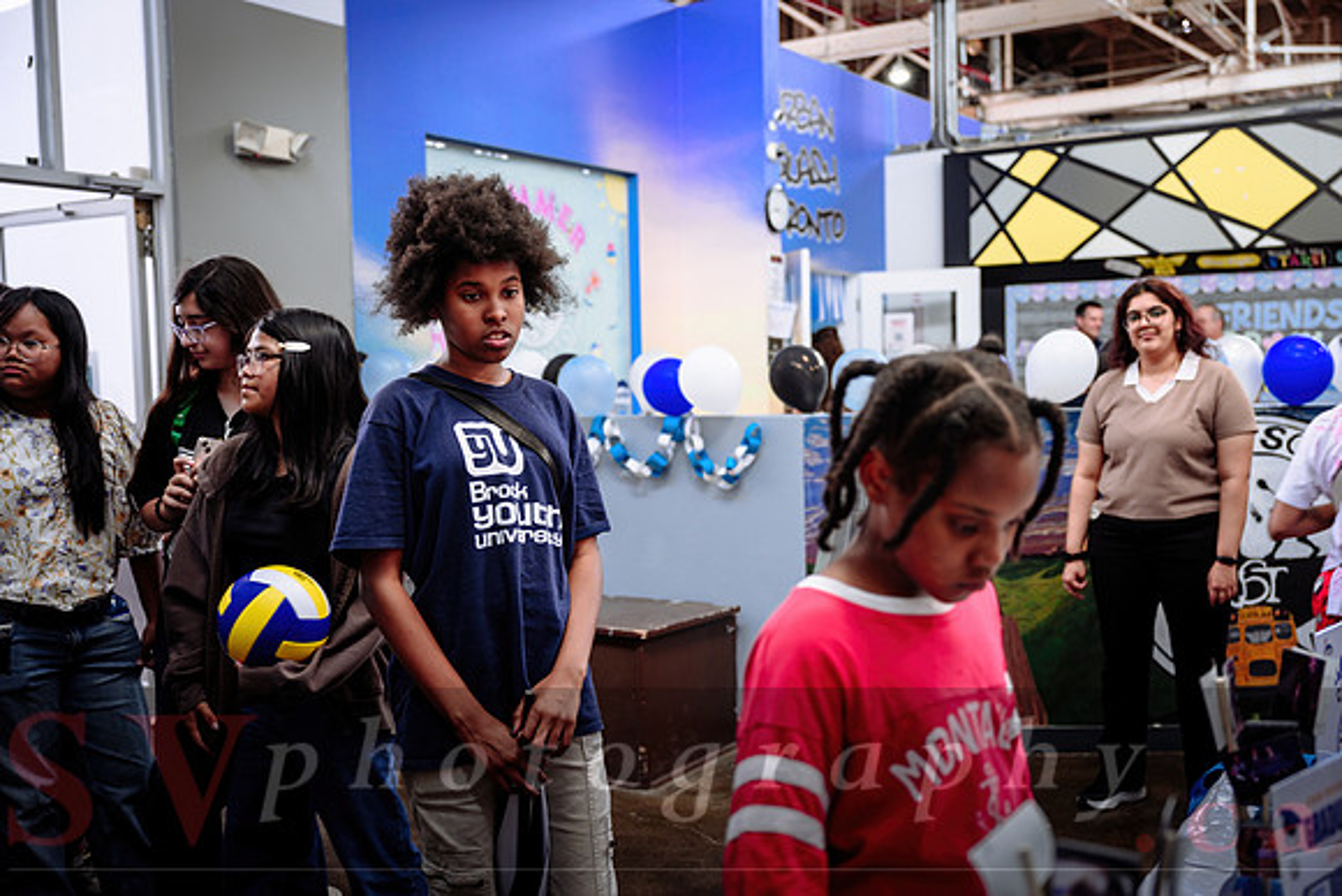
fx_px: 1342
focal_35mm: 36
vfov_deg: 36.9
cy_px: 448
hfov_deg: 53.1
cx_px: 671
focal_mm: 36
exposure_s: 1/60
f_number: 2.8
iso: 125
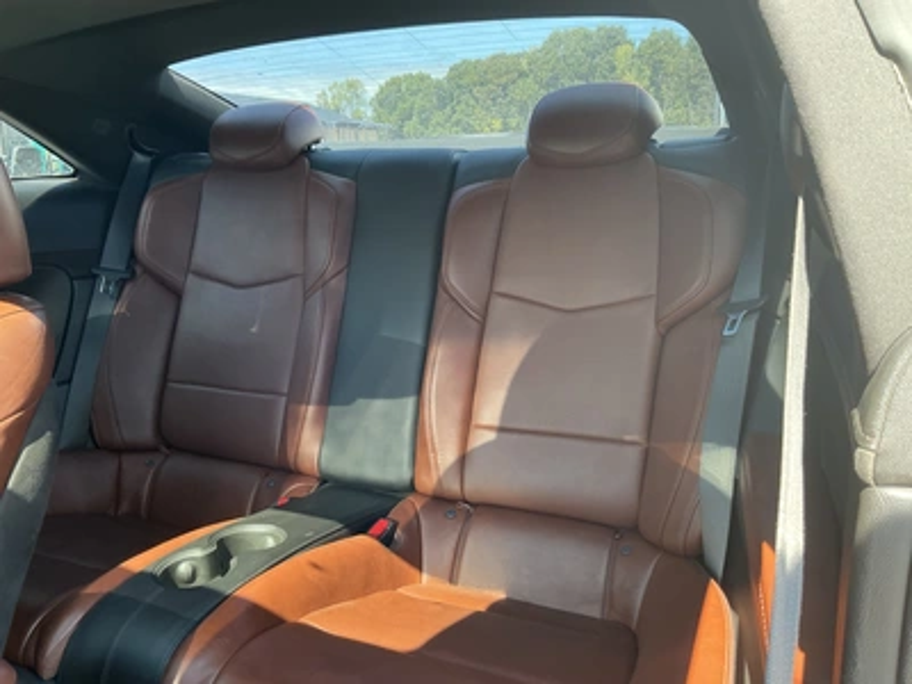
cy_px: 342
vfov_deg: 49.7
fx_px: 738
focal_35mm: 28
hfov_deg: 63.4
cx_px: 456
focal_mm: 3
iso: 64
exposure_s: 1/90
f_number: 1.8
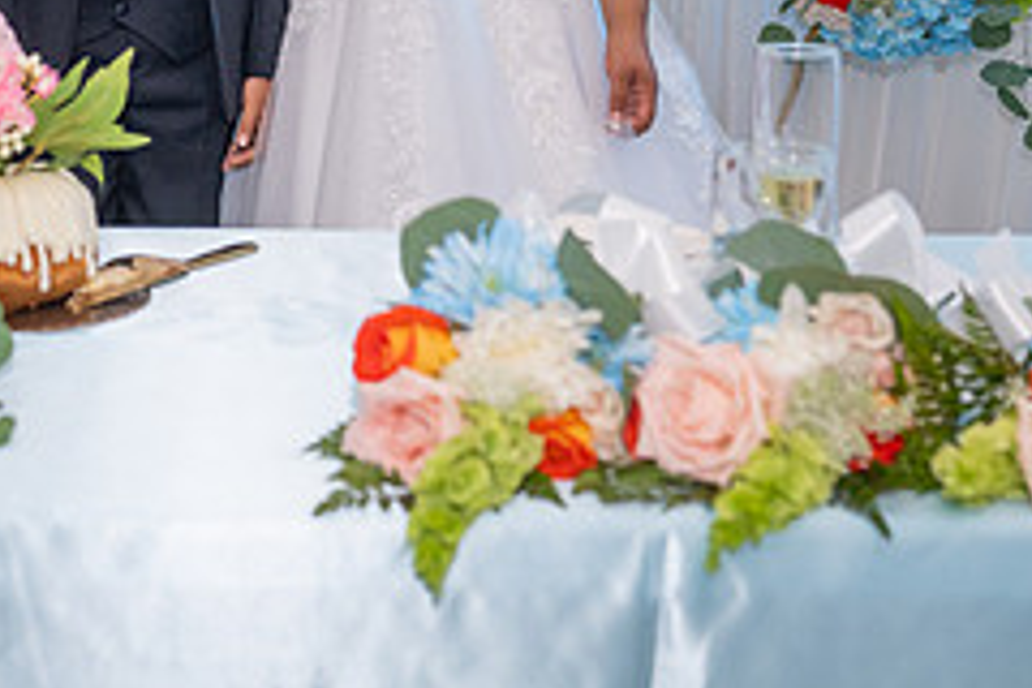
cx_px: 125
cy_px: -118
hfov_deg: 22.9
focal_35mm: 87
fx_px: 2494
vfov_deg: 15.2
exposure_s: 1/200
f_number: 4.5
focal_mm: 36
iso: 1000
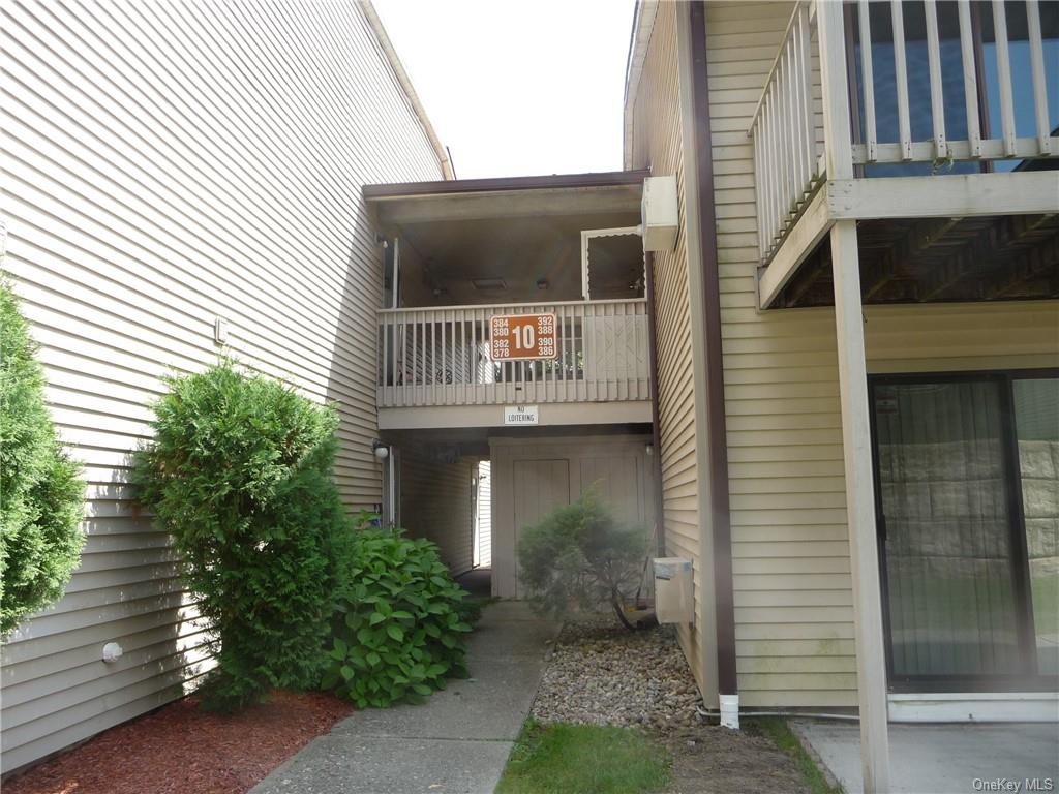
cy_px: 397
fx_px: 857
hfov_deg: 63.4
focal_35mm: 28
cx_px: 530
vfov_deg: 49.7
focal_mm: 4.7
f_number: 3.3
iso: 100
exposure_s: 1/320
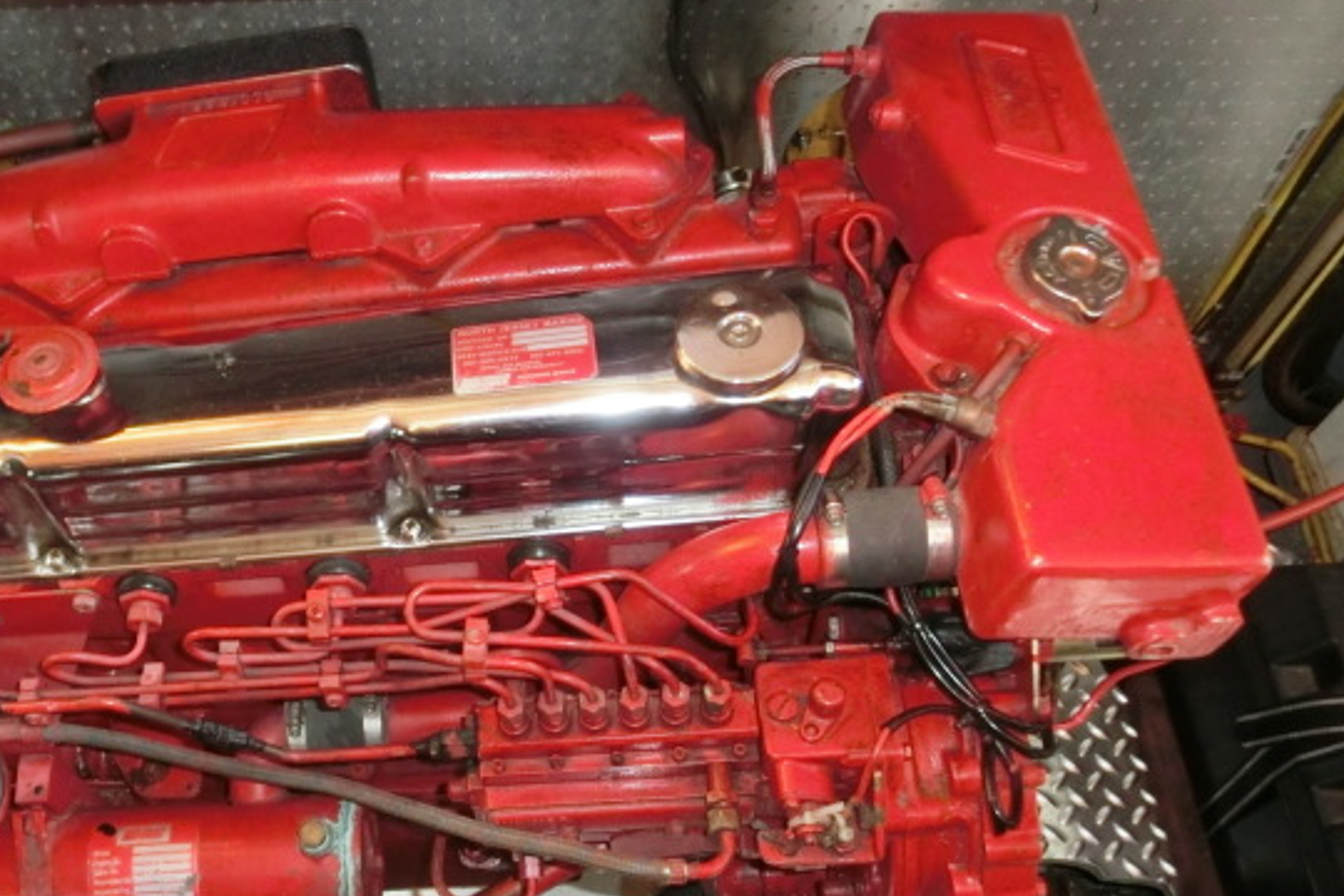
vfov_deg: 35.8
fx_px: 1381
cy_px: 553
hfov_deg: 50.4
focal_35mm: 37
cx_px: 386
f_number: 3
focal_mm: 4.24
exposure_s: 1/50
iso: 400
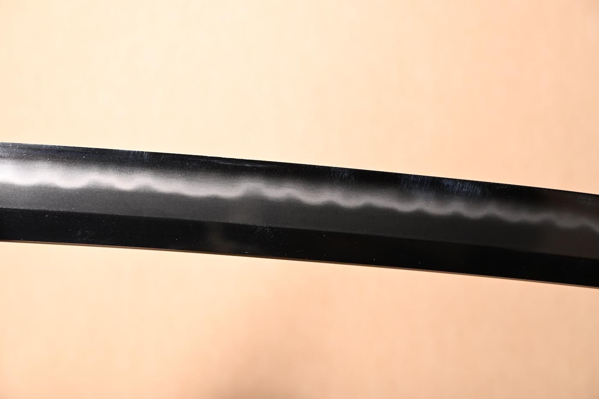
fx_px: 1173
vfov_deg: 19.3
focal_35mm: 70
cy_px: 200
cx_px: 300
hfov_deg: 28.7
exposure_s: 1/2
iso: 100
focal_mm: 47
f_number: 4.8
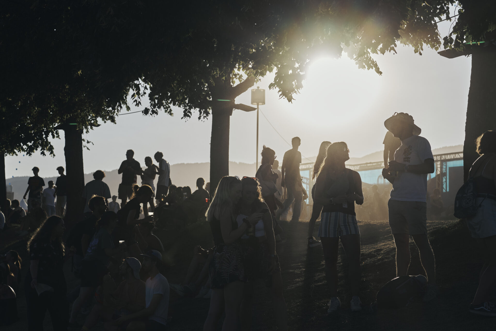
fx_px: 1019
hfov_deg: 27.3
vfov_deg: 18.4
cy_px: 166
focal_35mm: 74
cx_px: 248
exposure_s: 1/1250
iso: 100
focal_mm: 74
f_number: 6.3
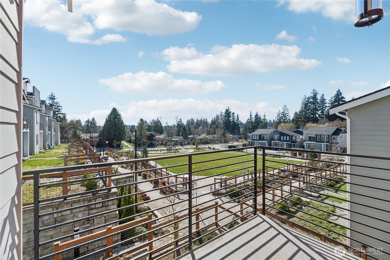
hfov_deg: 100.4
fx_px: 162
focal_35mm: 15
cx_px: 195
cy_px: 130
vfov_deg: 77.3
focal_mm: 10
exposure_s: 1/400
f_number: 9
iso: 200
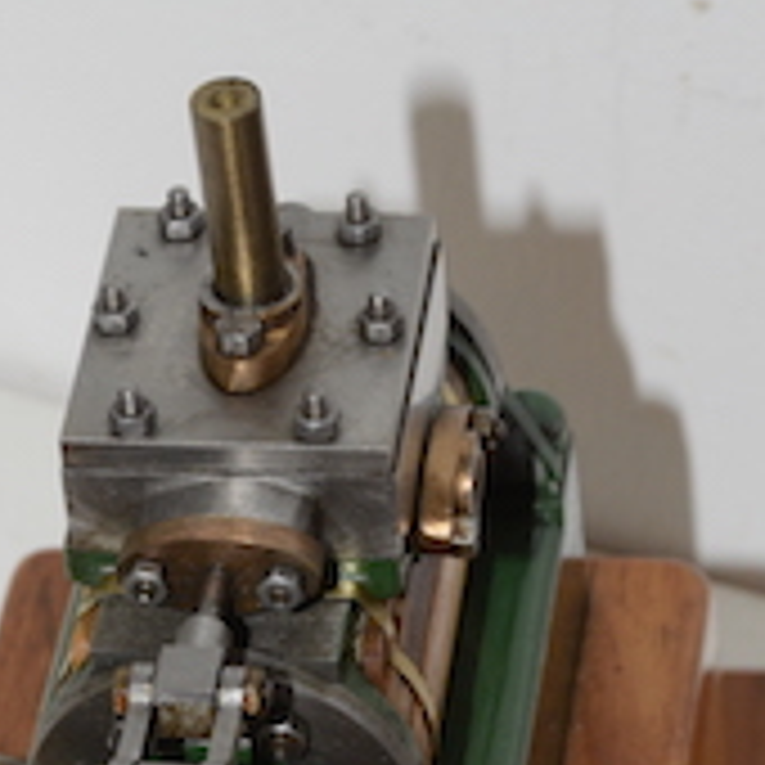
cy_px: 882
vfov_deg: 6.3
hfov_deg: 6.4
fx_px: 6876
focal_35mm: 275
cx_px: 220
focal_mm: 90
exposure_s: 1/60
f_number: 14
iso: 800
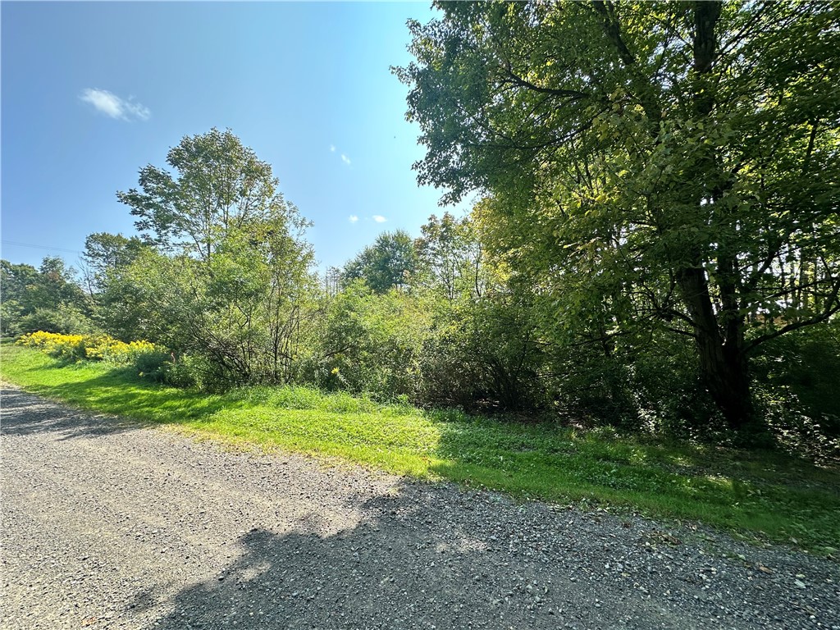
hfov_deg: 102.1
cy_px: 315
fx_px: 340
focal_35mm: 14
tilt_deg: +1.8
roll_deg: +1.3
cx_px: 420
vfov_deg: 85.7
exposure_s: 1/785
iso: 40
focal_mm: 2.22
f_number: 2.2
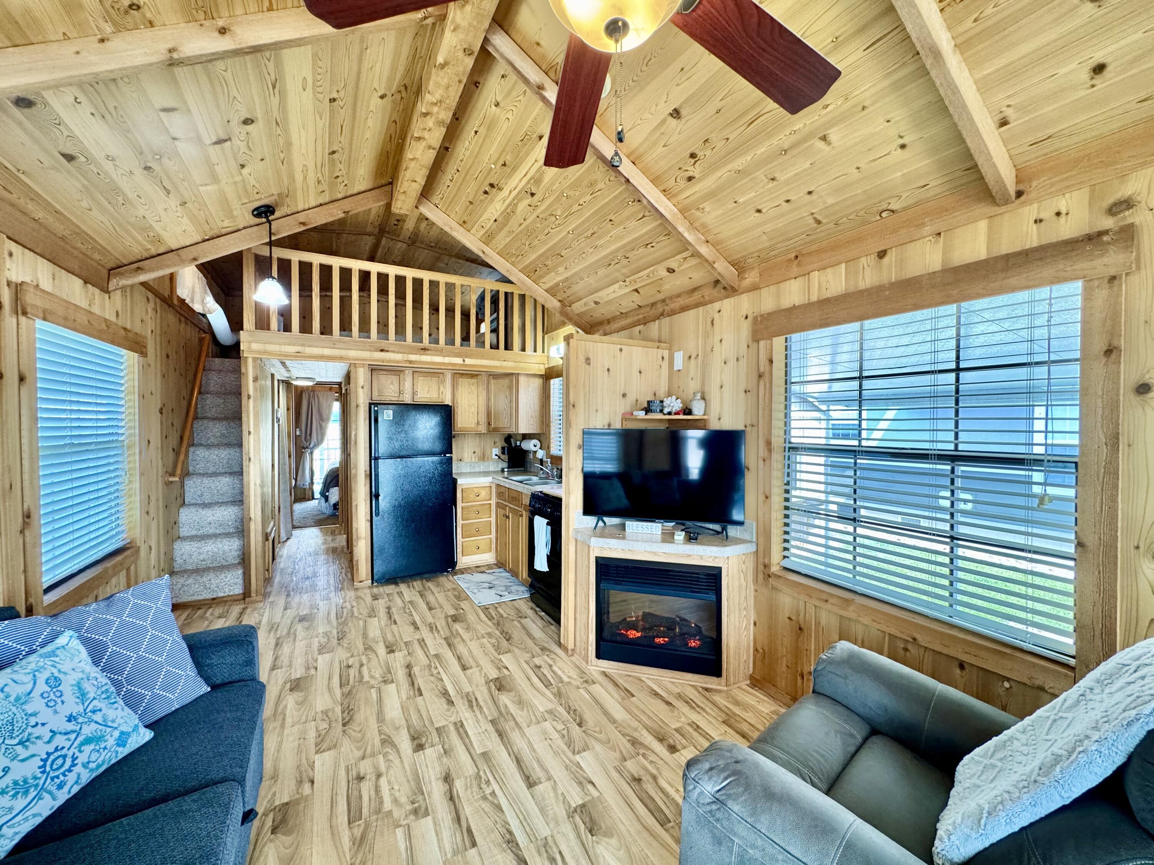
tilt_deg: -2.3
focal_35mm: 14
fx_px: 467
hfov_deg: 102.1
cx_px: 577
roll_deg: -0.6
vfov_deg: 85.7
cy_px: 432
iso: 250
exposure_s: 1/120
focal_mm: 2.22
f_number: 2.2
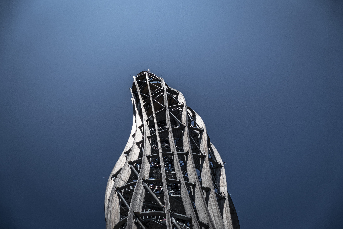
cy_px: 114
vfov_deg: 51.3
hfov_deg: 71.5
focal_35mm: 25
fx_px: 238
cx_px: 172
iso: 80
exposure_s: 1/2000
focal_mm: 9.12
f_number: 4.5
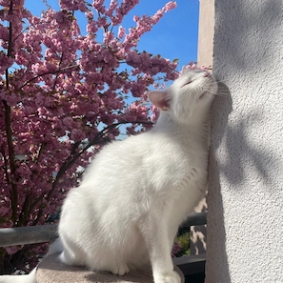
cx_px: 141
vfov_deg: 52.3
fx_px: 287
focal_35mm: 31
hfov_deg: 52.5
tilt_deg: -2.1
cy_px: 164
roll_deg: -1.1
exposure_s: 1/5291
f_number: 1.6
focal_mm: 4.2
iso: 32
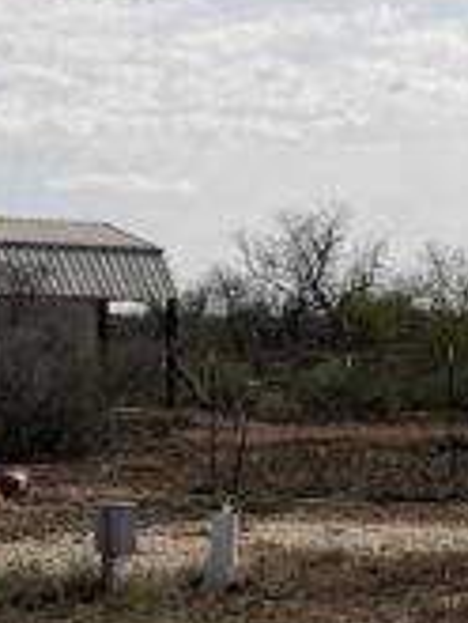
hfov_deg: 10.0
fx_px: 2682
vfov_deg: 13.2
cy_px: 427
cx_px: 309
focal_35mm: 149
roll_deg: +1.2
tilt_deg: +2.1
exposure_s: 1/17544
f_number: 1.78
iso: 80
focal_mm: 6.76
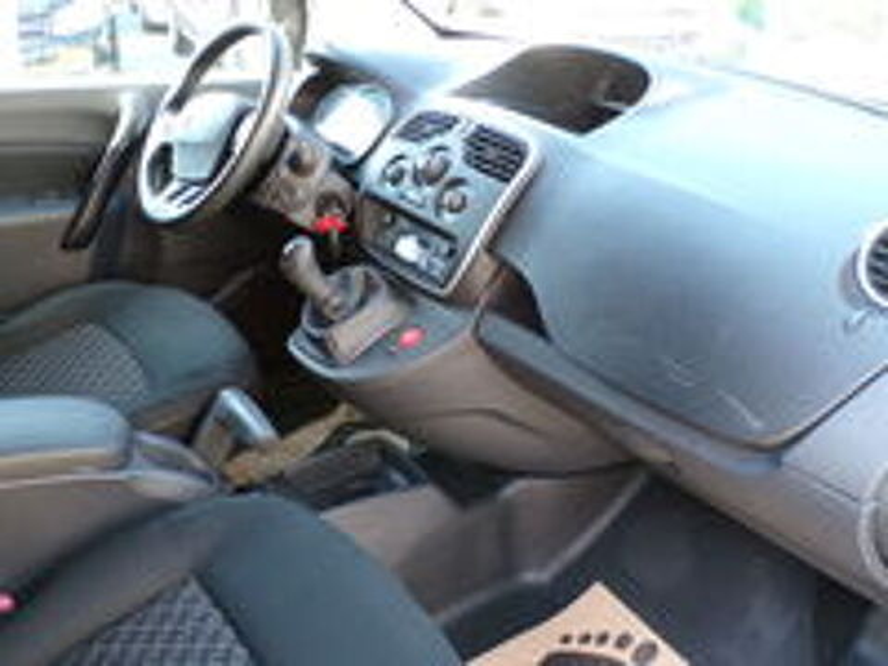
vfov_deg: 44.2
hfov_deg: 56.8
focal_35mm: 32
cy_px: 333
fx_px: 821
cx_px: 444
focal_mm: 5.8
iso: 200
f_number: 3.2
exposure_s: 1/28
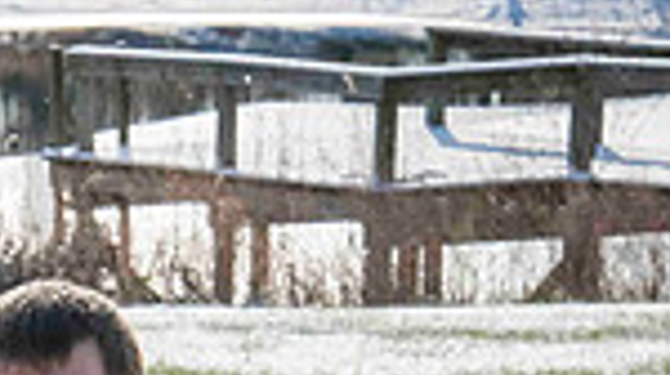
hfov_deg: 8.0
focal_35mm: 267
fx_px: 4738
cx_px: -219
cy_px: 819
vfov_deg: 4.5
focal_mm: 66
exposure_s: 1/2500
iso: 800
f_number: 13
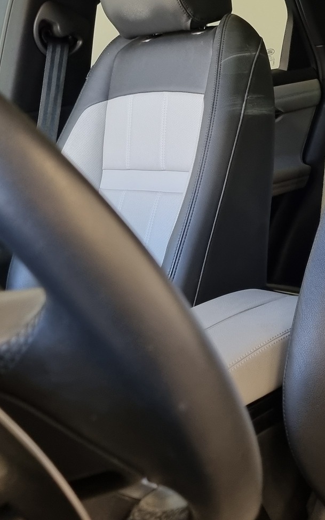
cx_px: 273
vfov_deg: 35.3
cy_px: 172
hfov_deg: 22.3
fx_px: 808
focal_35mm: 57
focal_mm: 5.4
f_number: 1.8
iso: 200
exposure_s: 1/50
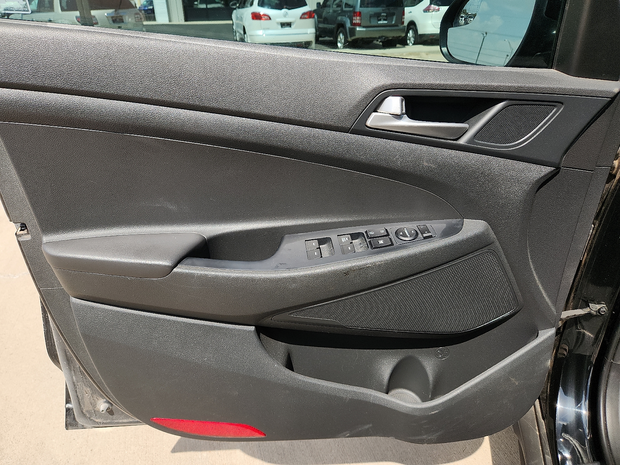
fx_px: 412
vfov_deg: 58.9
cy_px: 232
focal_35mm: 23
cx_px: 310
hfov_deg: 73.9
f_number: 1.8
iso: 50
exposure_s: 1/909
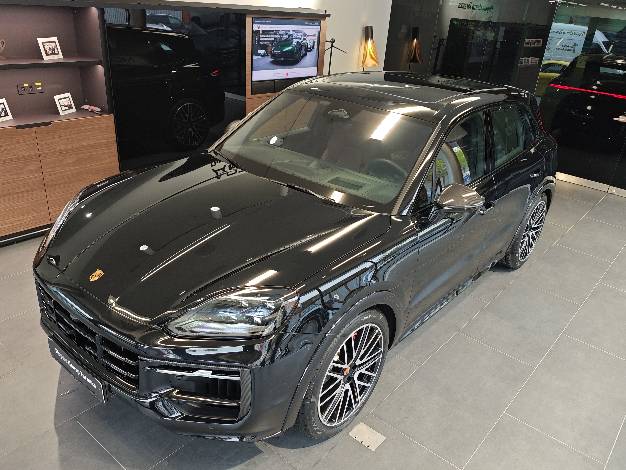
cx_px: 325
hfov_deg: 65.3
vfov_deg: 51.2
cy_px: 264
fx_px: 488
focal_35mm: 27
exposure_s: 1/100
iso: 200
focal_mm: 6.55
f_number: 1.6
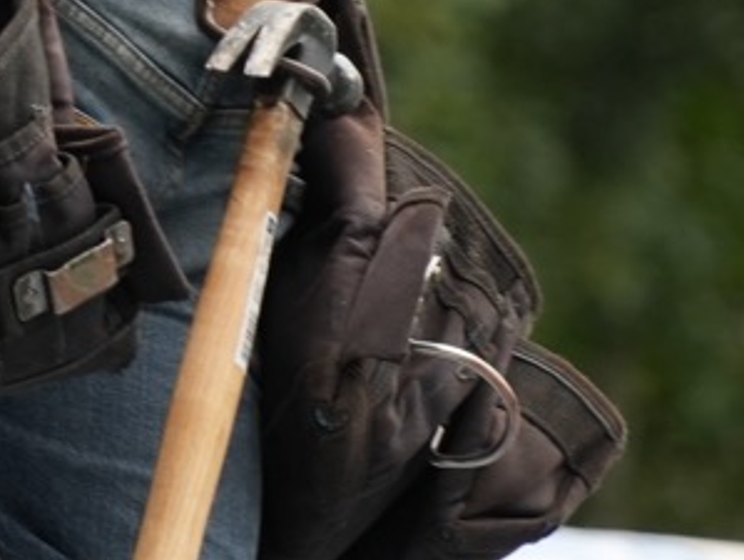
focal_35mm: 1156
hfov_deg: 1.7
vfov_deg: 1.3
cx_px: -639
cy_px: -316
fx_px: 24876
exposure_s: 1/400
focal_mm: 200
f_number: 5.6
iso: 500
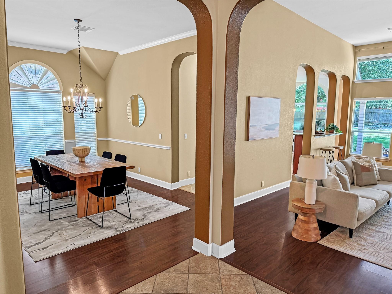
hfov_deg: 71.6
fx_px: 272
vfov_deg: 56.8
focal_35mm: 24
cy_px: 147
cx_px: 196
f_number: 1.8
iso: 200
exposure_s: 1/120
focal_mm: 6.76
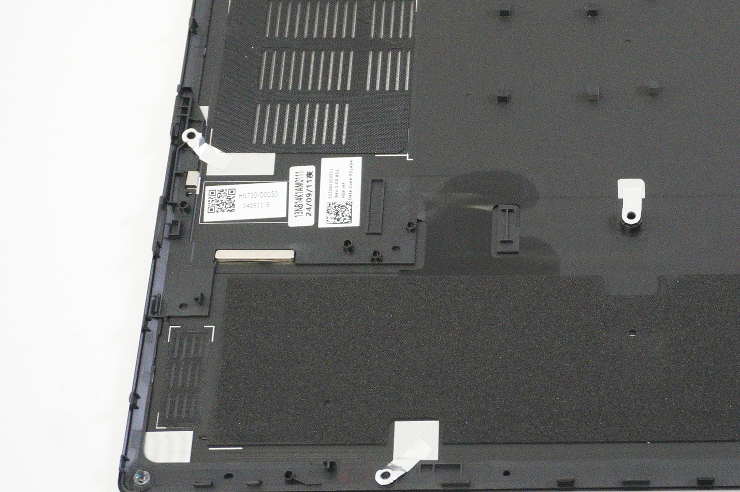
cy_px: 183
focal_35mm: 71
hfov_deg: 27.7
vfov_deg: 19.2
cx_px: 631
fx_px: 1456
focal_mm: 27
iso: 8000
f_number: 5.6
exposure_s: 1/200
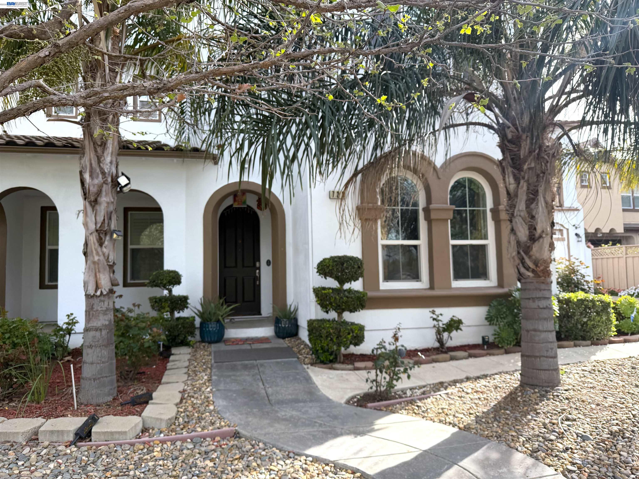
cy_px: 240
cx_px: 320
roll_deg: +1.3
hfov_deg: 71.6
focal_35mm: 24
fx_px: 443
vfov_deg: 56.8
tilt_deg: +4.5
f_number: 1.78
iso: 80
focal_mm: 6.76
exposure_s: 1/1618
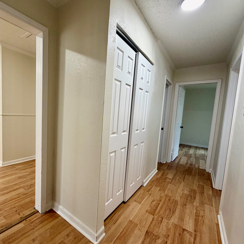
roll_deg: -2.6
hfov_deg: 83.3
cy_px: 124
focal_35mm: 17
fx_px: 136
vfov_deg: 84.0
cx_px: 103
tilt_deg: -5.5
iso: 160
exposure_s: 1/60
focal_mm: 2.22
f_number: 2.2
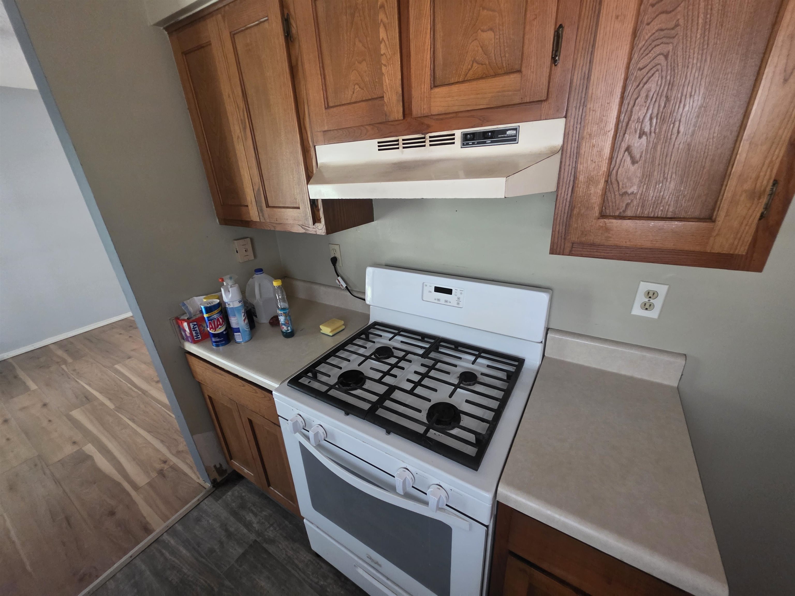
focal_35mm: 13
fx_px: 299
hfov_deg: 106.2
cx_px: 398
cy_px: 298
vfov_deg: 89.9
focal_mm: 2.2
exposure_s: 1/60
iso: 640
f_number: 1.9
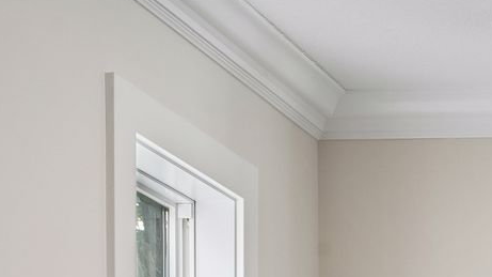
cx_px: 917
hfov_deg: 13.1
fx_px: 1907
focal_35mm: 146
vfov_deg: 7.8
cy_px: 641
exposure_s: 1/30
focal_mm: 33.5
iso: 400
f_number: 10
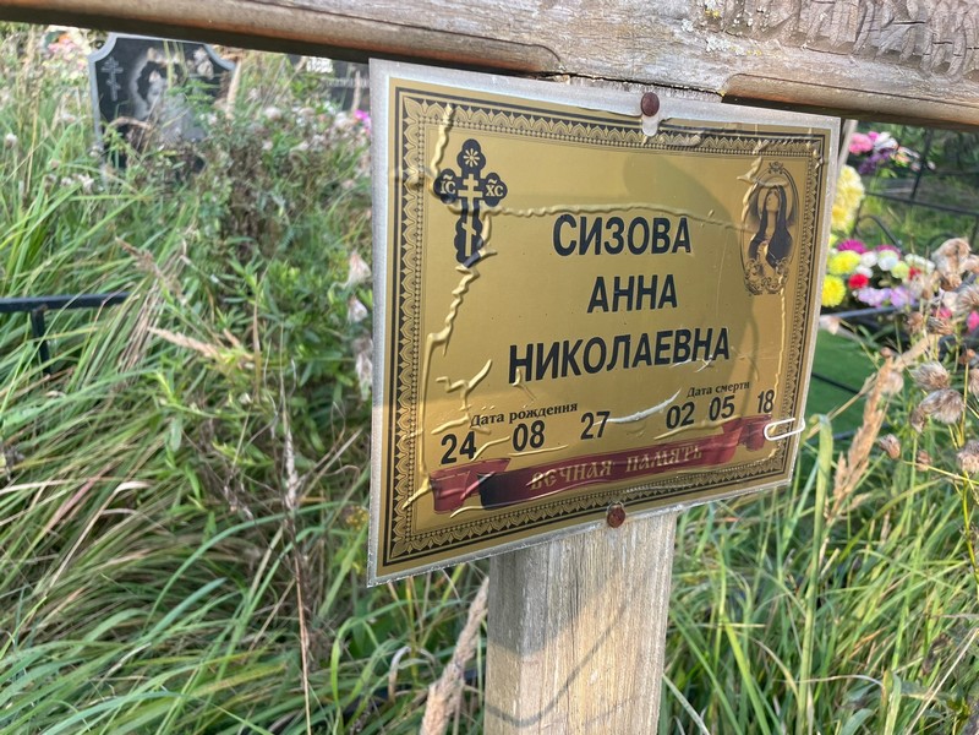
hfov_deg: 67.3
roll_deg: -3.3
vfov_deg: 53.1
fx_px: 735
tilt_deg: -21.9
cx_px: 490
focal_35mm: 26
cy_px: 368
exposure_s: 1/378
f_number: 1.6
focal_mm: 4.2
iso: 32
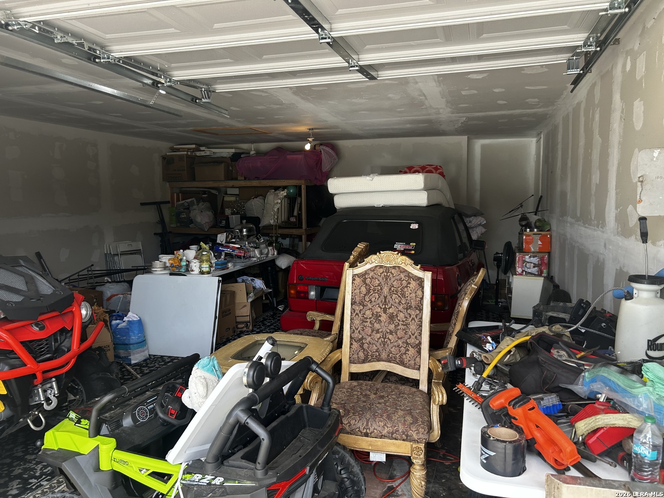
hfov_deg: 67.3
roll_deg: -2.5
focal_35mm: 26
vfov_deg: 53.1
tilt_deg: -8.0
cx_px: 332
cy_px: 249
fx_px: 499
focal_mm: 5.7
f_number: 1.5
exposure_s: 1/190
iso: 50
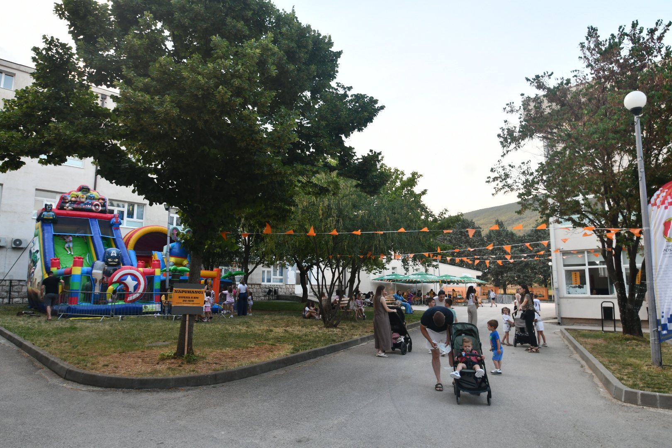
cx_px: 336
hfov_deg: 78.6
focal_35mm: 22
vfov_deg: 57.2
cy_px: 224
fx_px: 411
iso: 400
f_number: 5
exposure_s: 1/250
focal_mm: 15
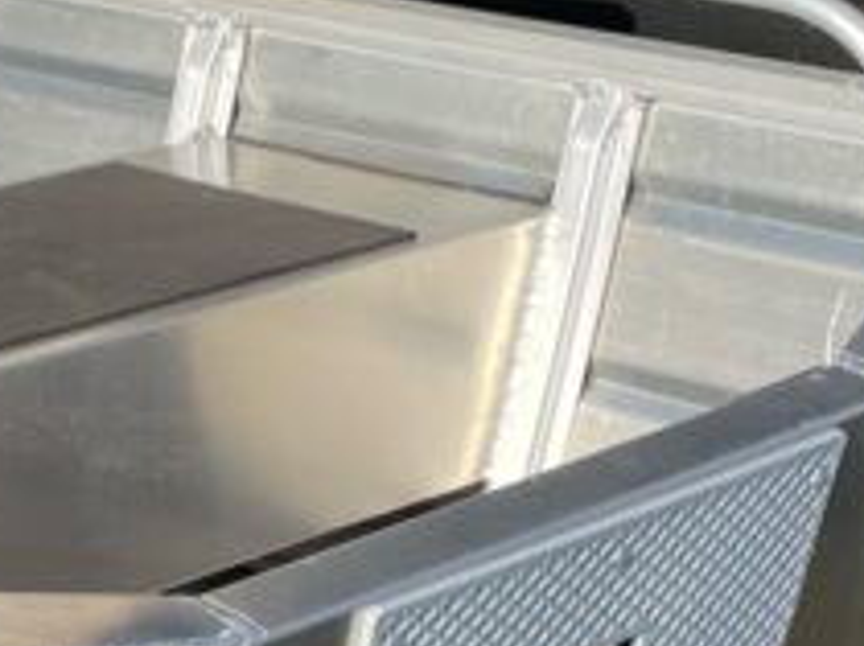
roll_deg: +0.9
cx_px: -325
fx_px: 3166
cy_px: 407
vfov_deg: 11.6
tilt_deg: -18.6
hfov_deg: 14.7
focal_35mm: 127
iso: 32
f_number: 1.6
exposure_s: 1/1453
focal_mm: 4.2
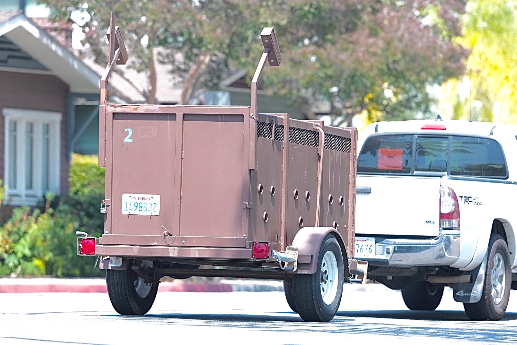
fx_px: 4311
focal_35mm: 300
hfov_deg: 6.9
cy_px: 172
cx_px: 258
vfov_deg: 4.6
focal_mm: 300
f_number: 5
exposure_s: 1/2500
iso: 3200
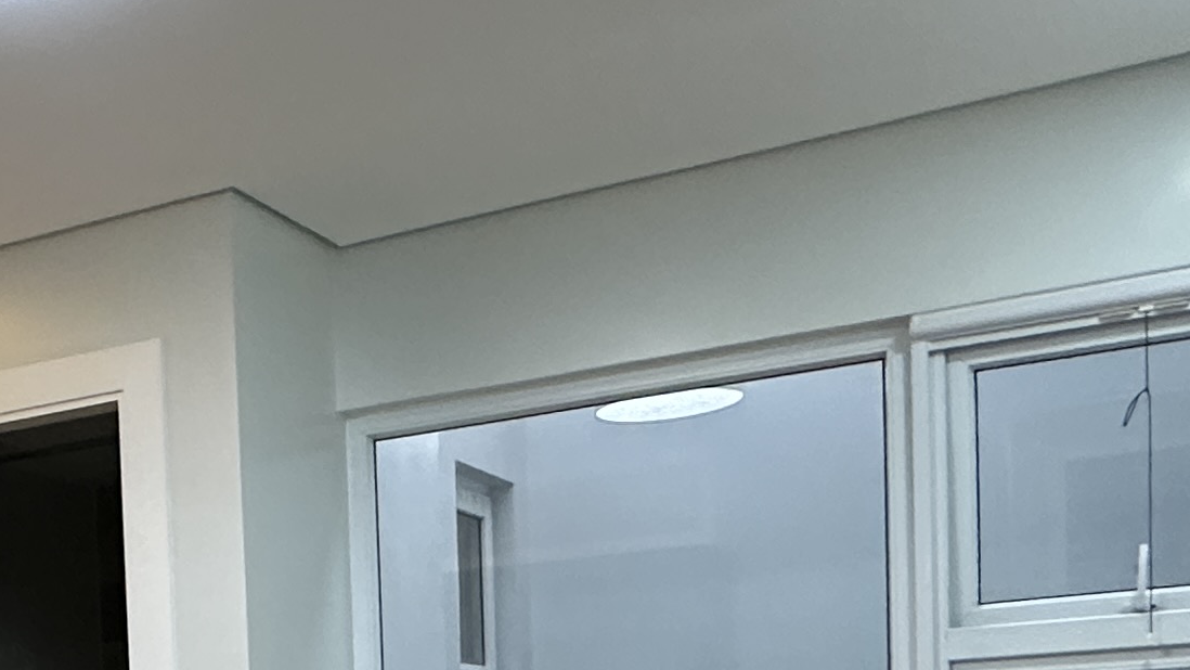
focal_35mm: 56
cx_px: -59
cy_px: 904
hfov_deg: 33.3
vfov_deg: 19.5
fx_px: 1767
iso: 250
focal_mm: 2.22
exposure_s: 1/60
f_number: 2.2
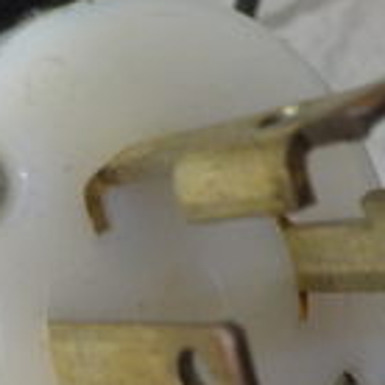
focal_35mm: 77
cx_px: 98
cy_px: 257
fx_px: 969
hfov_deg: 22.3
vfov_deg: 22.4
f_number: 3.3
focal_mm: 4.1
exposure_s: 1/15
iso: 400
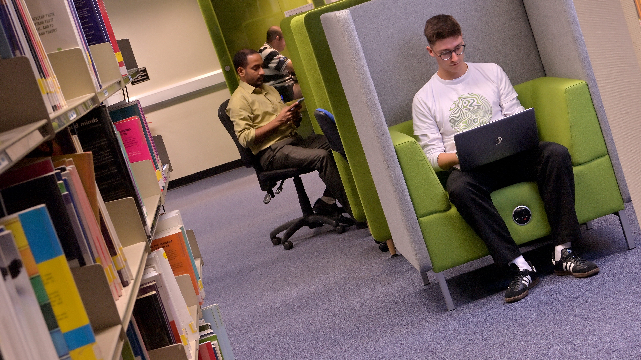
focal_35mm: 92
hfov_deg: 23.1
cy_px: 164
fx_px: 1564
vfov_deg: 13.2
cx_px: 400
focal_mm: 70
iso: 100
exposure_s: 1/2
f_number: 16
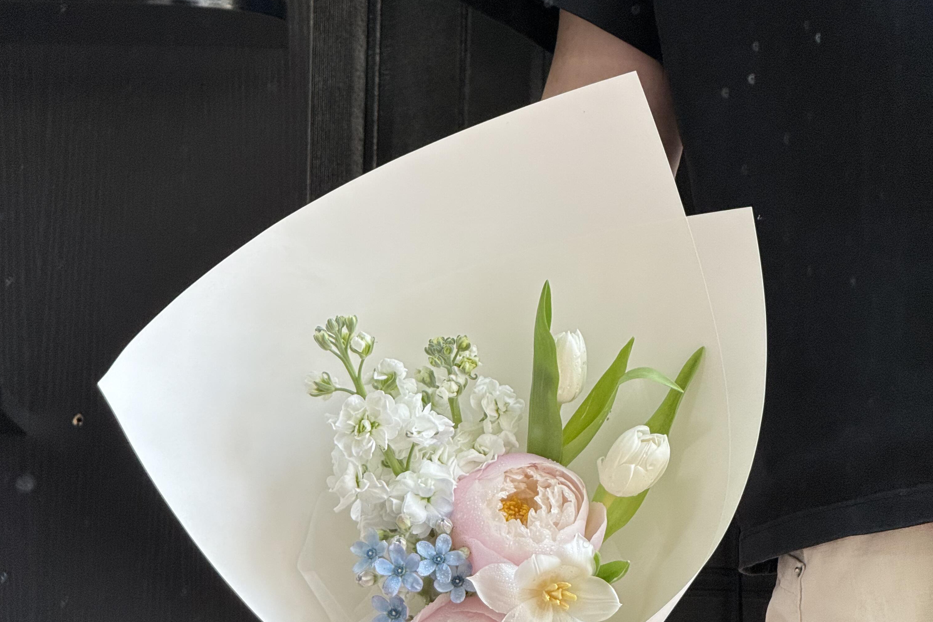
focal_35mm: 167
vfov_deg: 8.2
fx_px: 4328
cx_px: 467
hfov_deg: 12.3
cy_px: 481
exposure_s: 1/99
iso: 125
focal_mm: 15.66
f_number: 2.8
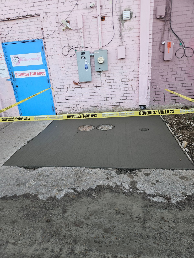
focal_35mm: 23
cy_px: 129
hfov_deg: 58.9
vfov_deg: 73.9
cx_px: 97
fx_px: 172
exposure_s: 1/120
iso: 40
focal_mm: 5.4
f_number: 1.8
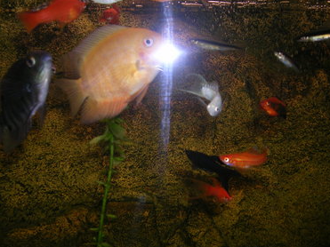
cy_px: 116
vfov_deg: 35.1
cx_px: 163
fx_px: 391
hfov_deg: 45.8
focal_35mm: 41
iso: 50
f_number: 2.8
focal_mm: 5.8
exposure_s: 1/60.1
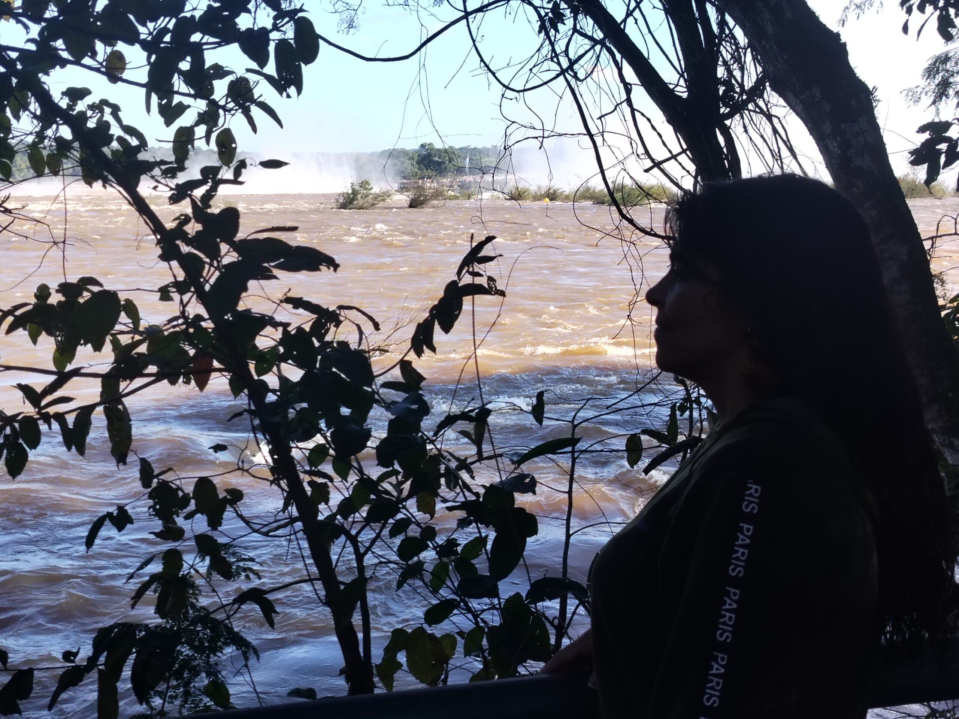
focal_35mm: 48
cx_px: 480
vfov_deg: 30.3
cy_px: 360
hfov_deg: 39.7
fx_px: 1330
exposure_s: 1/301
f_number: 1.75
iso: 100
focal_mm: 5.25
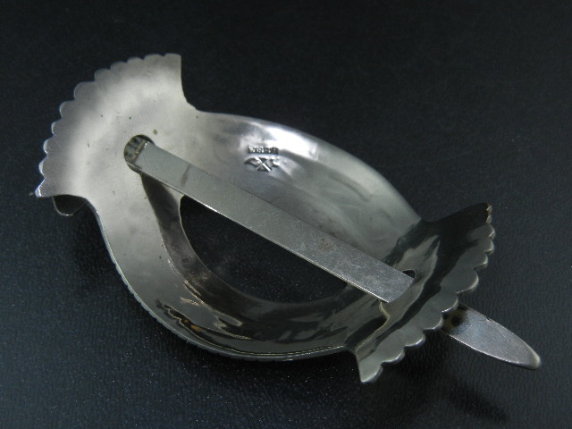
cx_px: 286
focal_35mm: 52
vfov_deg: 28.0
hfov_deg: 36.8
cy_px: 214
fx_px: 859
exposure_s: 1/30
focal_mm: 9.3
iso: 355
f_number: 7.8
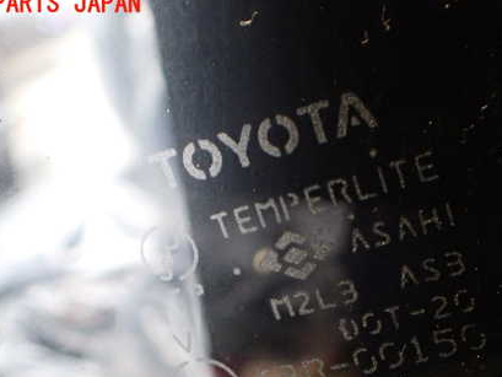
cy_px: 265
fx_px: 638
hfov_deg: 42.8
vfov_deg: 32.5
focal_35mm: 44
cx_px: 286
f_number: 2.3
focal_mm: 5.4
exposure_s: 1/30
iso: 800
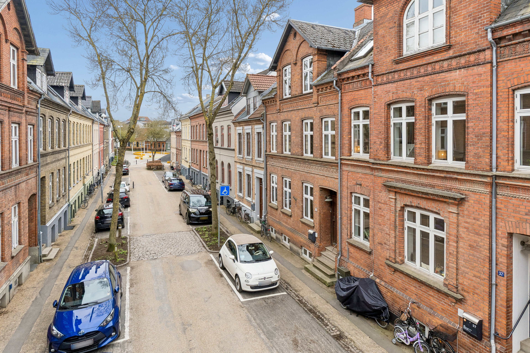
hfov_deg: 75.5
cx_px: 265
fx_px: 342
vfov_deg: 54.6
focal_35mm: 23
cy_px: 176
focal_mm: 15.5
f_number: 8
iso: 400
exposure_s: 1/250
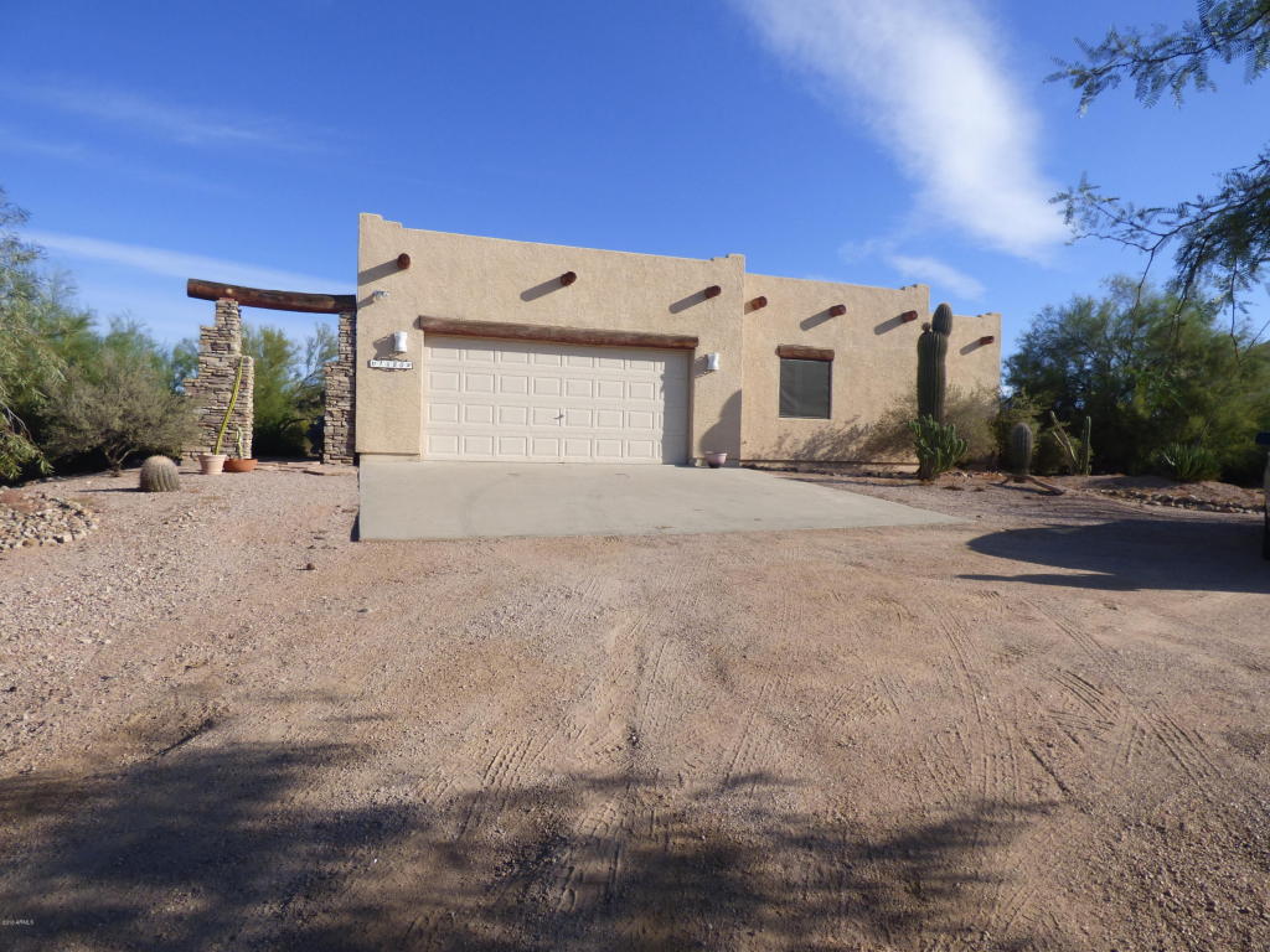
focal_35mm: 20
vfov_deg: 66.0
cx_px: 635
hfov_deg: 81.7
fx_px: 734
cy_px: 476
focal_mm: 3.58
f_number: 2.8
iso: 100
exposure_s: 1/2000
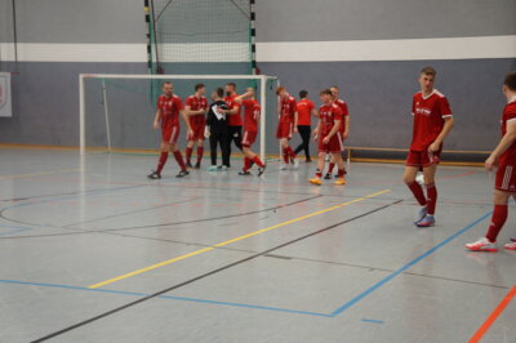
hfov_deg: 32.7
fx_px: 881
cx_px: 258
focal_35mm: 62
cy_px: 172
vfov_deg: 22.0
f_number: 4.5
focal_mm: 41
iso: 800
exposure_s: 1/80
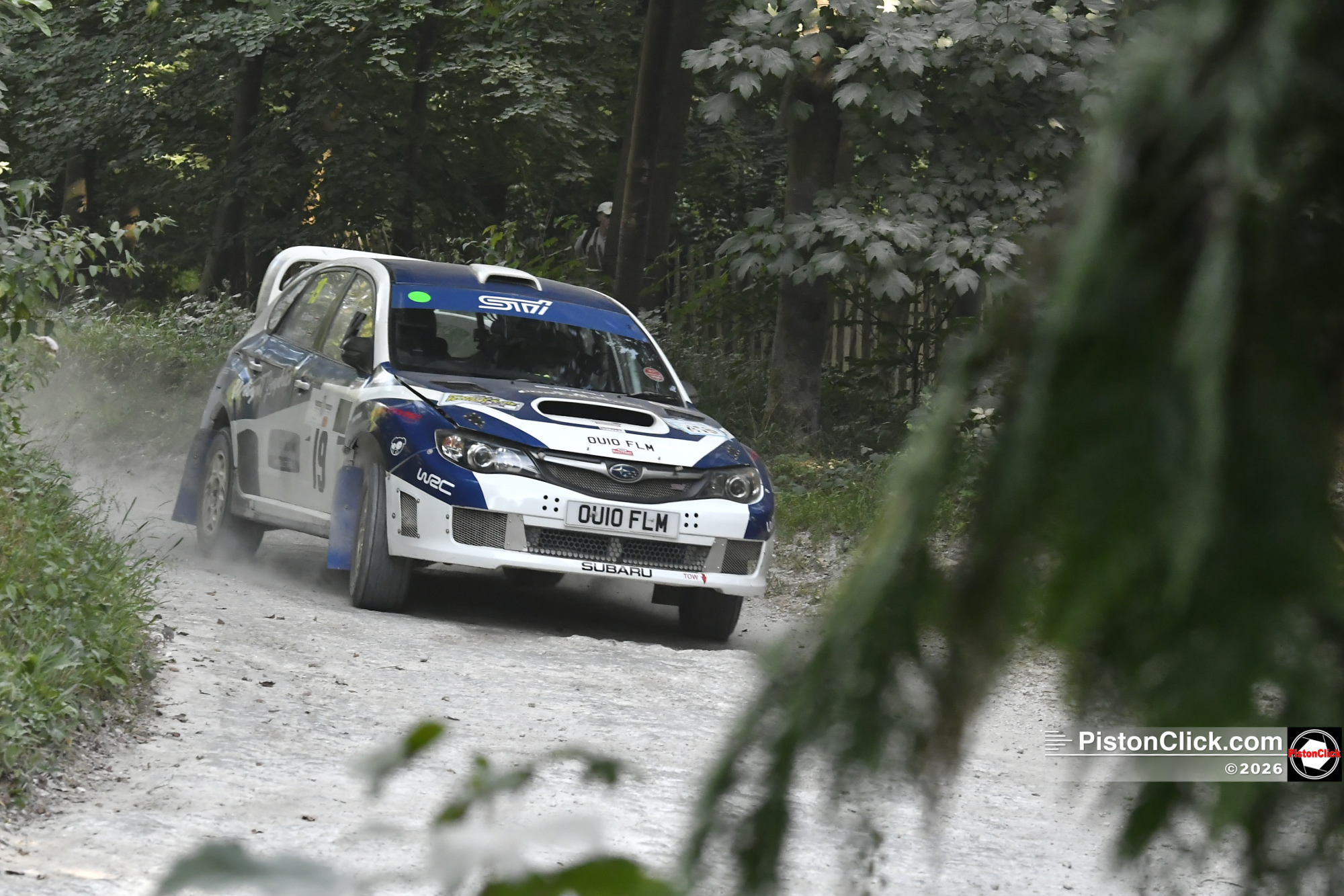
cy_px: 448
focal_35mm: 150
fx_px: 5599
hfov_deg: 13.7
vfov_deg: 9.1
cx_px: 672
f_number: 6.3
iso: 2200
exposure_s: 1/320
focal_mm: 100
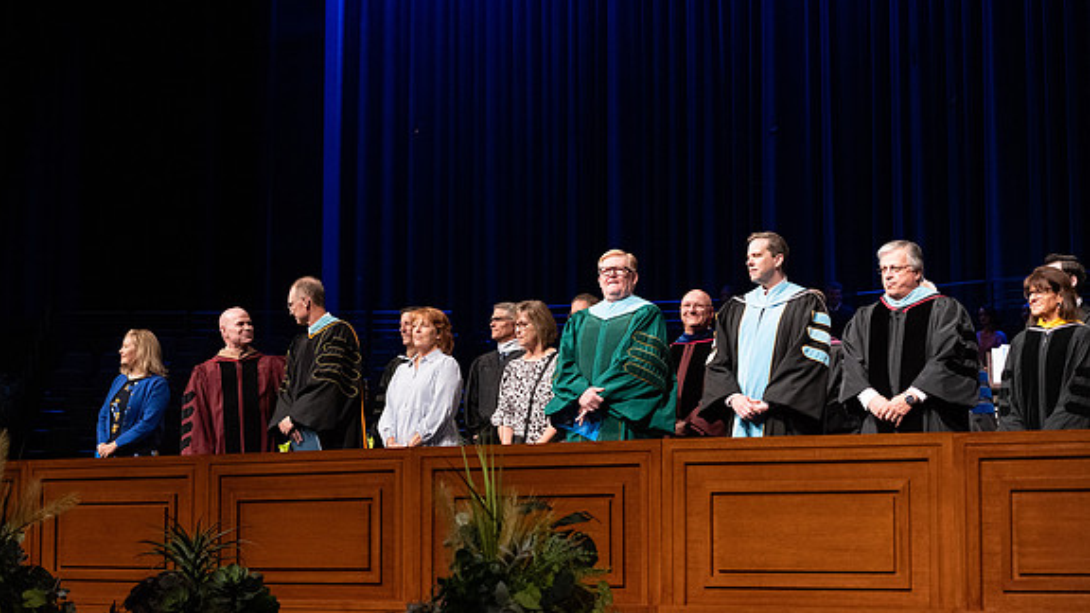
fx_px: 2139
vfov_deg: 16.3
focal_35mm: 74
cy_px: 313
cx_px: 543
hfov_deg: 28.6
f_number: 2.8
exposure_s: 1/250
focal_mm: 70
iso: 4000
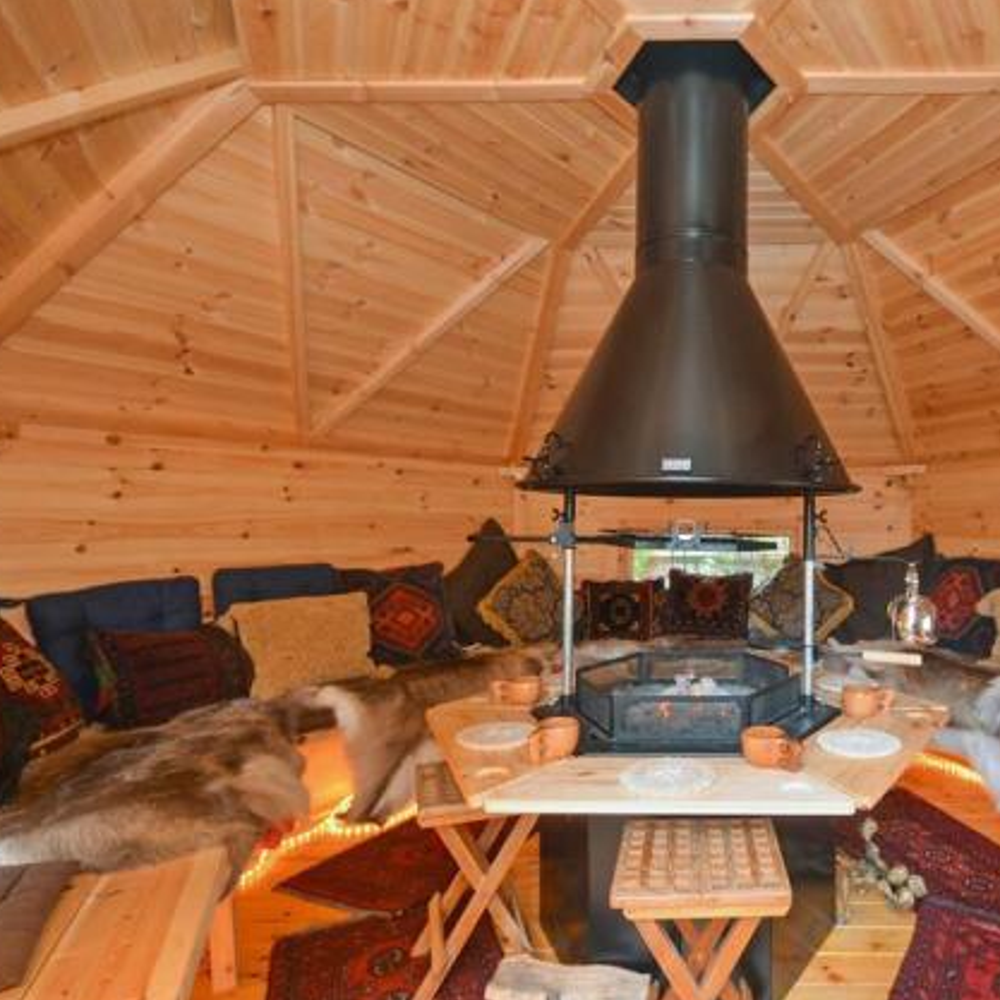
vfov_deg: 74.8
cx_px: 712
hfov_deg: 71.2
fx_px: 654
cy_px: 508
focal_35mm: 20
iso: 320
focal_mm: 10
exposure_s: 1/1.67
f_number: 8
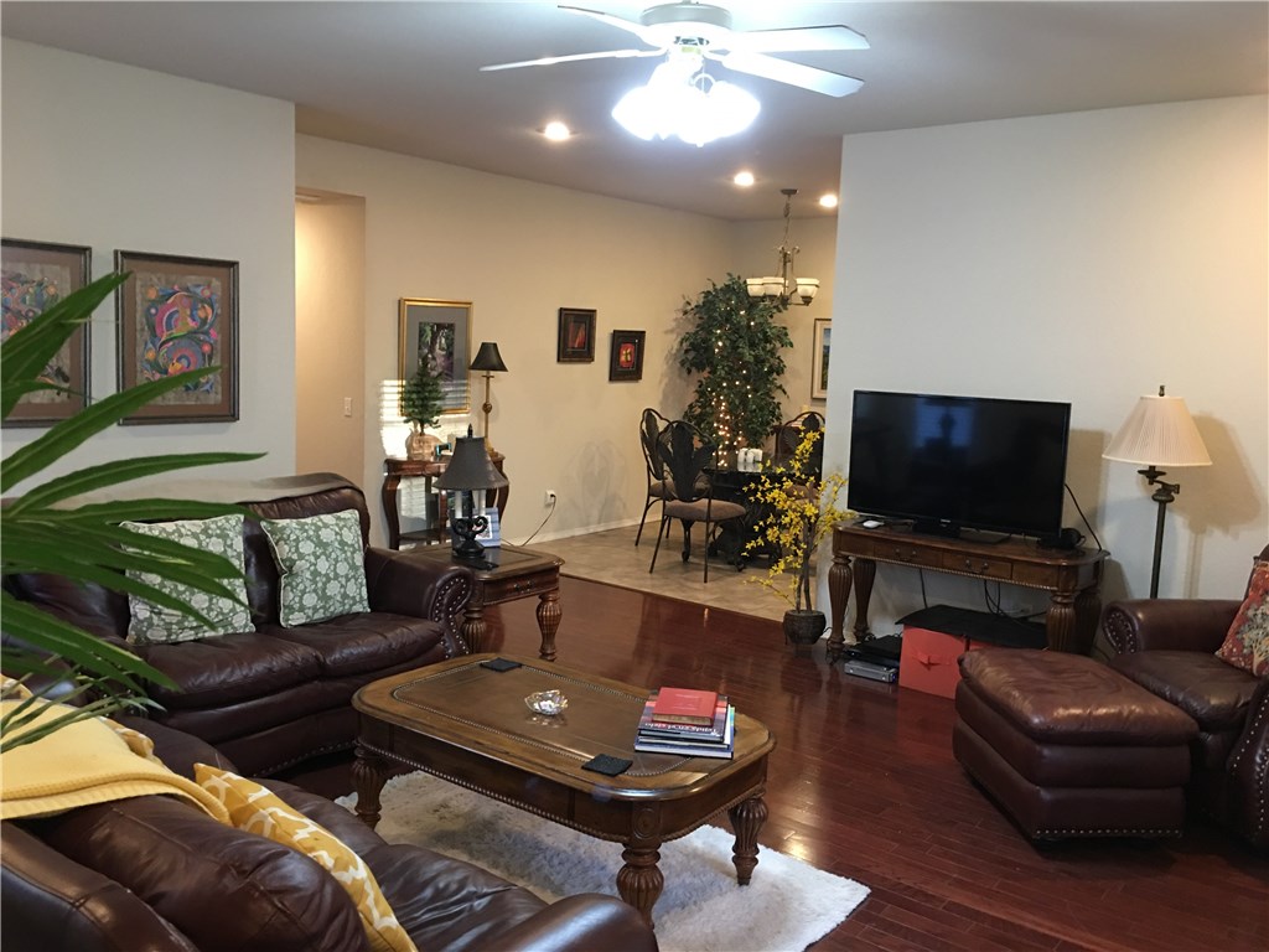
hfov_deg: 61.7
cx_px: 634
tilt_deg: -6.1
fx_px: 1063
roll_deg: -2.3
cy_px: 476
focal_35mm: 29
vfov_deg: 48.2
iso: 80
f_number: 2.2
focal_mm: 4.15
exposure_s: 1/10
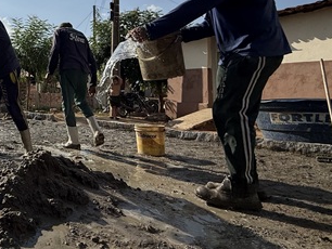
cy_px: 55
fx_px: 307
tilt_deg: +6.1
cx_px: 17
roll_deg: -2.1
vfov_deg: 42.5
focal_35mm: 32
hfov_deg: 48.9
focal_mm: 2.22
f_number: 2.2
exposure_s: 1/5618
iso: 50
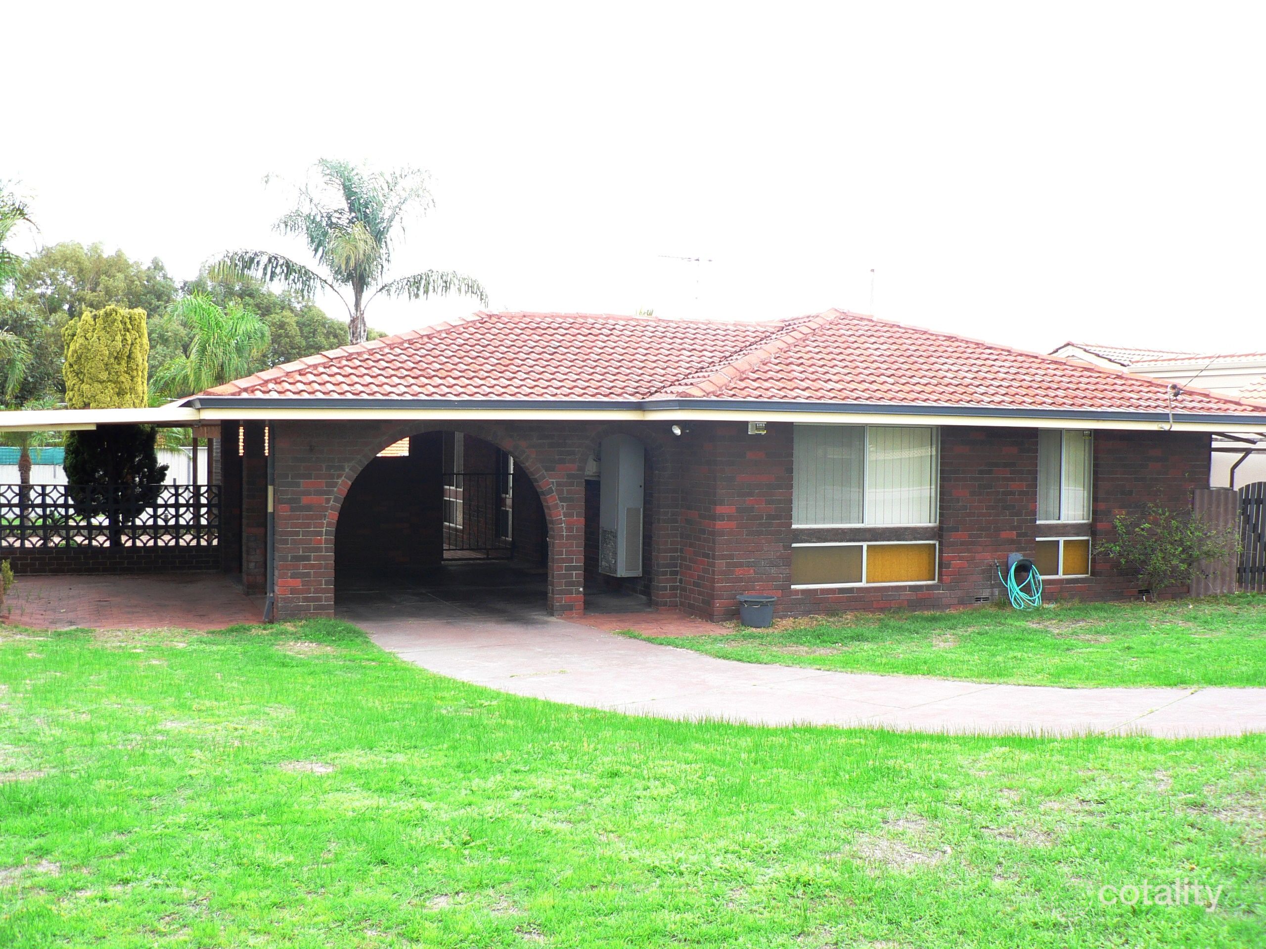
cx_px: 633
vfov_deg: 39.7
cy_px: 474
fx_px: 1317
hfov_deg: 51.4
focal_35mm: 36
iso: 80
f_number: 2.8
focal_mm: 6
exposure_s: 1/50
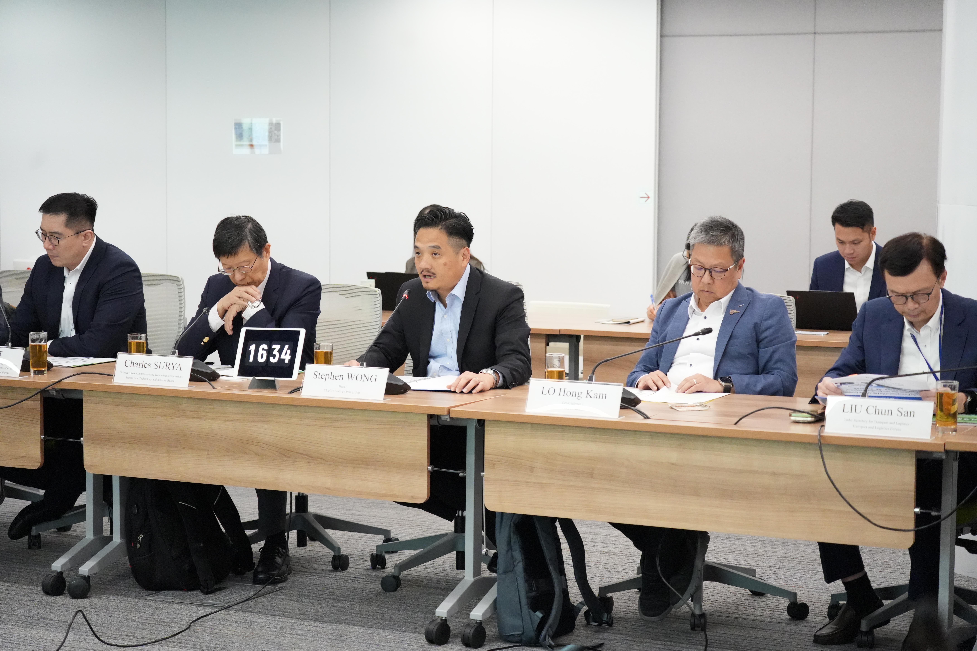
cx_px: 488
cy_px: 326
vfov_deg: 19.5
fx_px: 1900
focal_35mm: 70
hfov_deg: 28.8
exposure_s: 1/320
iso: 12800
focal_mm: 70
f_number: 4
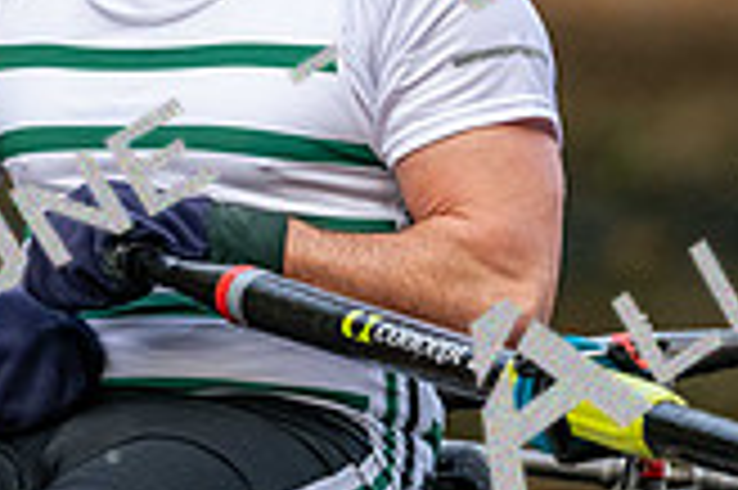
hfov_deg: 1.5
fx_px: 29039
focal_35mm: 1418
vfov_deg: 1.0
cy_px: 88
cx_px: 86
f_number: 4.5
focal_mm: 400
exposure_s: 1/2500
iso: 3200
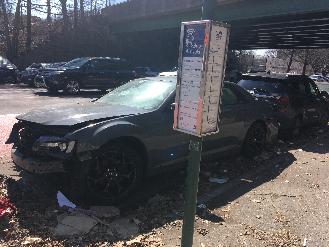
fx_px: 276
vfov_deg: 48.2
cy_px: 124
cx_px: 164
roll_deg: -2.7
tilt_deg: -14.6
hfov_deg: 61.7
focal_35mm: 29
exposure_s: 1/1166
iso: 25
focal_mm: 4.15
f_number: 2.2
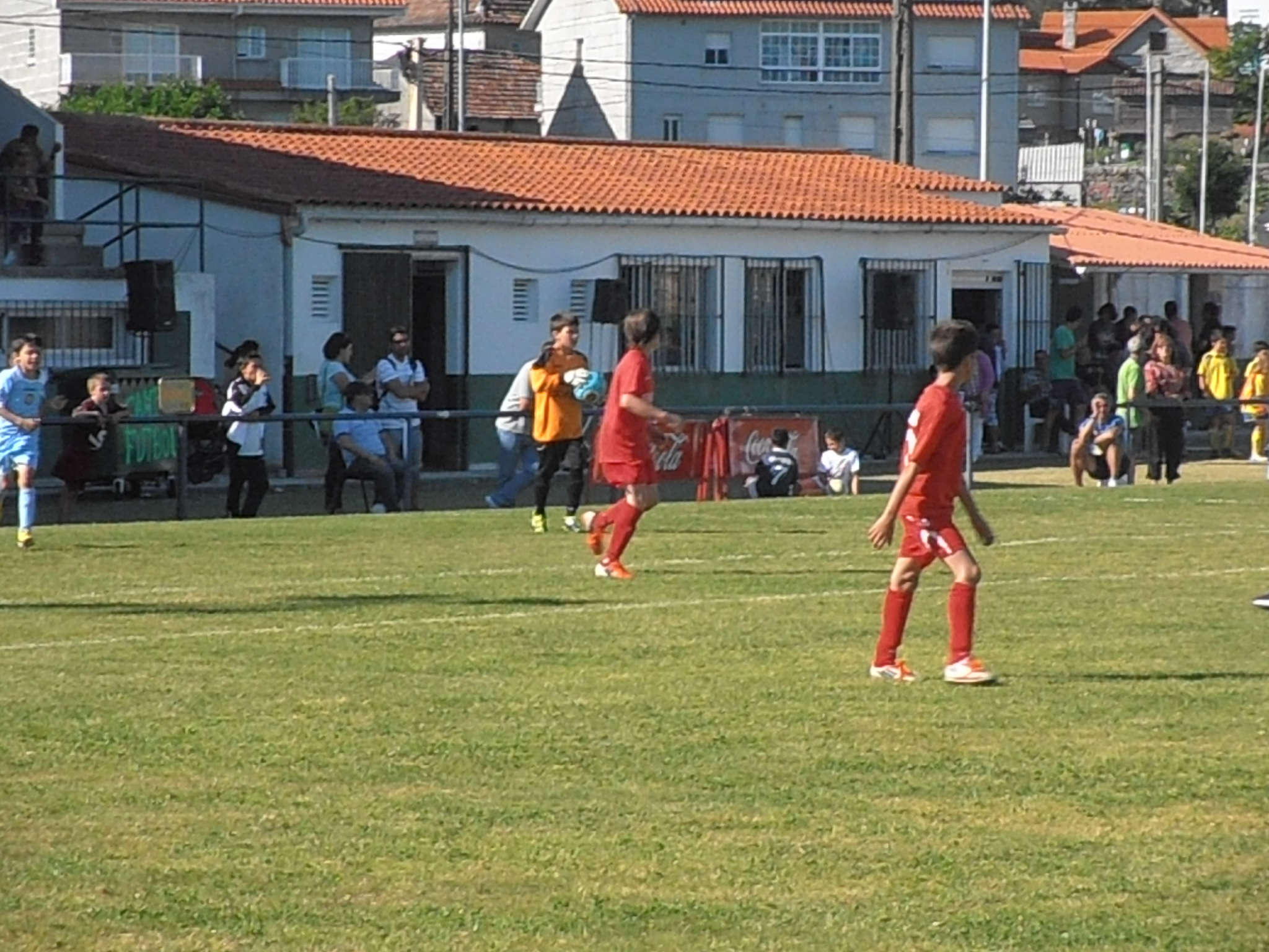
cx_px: 634
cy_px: 476
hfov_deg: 10.0
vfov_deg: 7.5
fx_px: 7259
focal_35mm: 198
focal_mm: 35.05
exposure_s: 1/160
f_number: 15
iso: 400
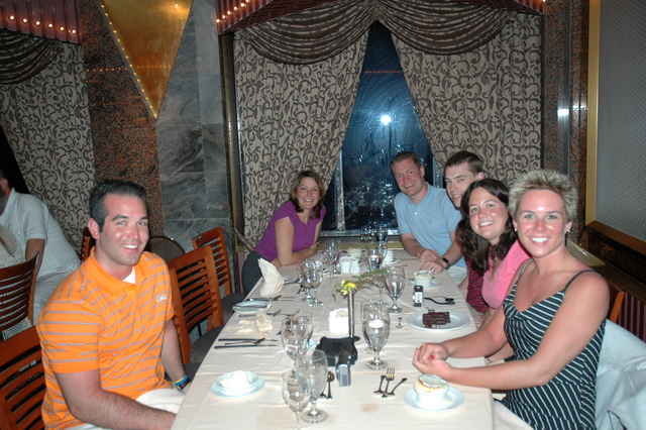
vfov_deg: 39.9
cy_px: 215
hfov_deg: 57.2
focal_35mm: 33
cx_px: 323
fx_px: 592
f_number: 3.8
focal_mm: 22
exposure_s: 1/60
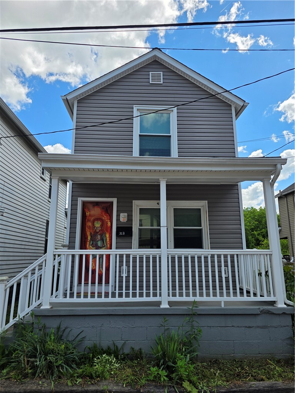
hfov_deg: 58.9
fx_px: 261
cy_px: 196
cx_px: 148
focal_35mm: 23
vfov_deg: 73.9
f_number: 1.7
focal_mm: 6.3
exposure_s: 1/5778
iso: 80
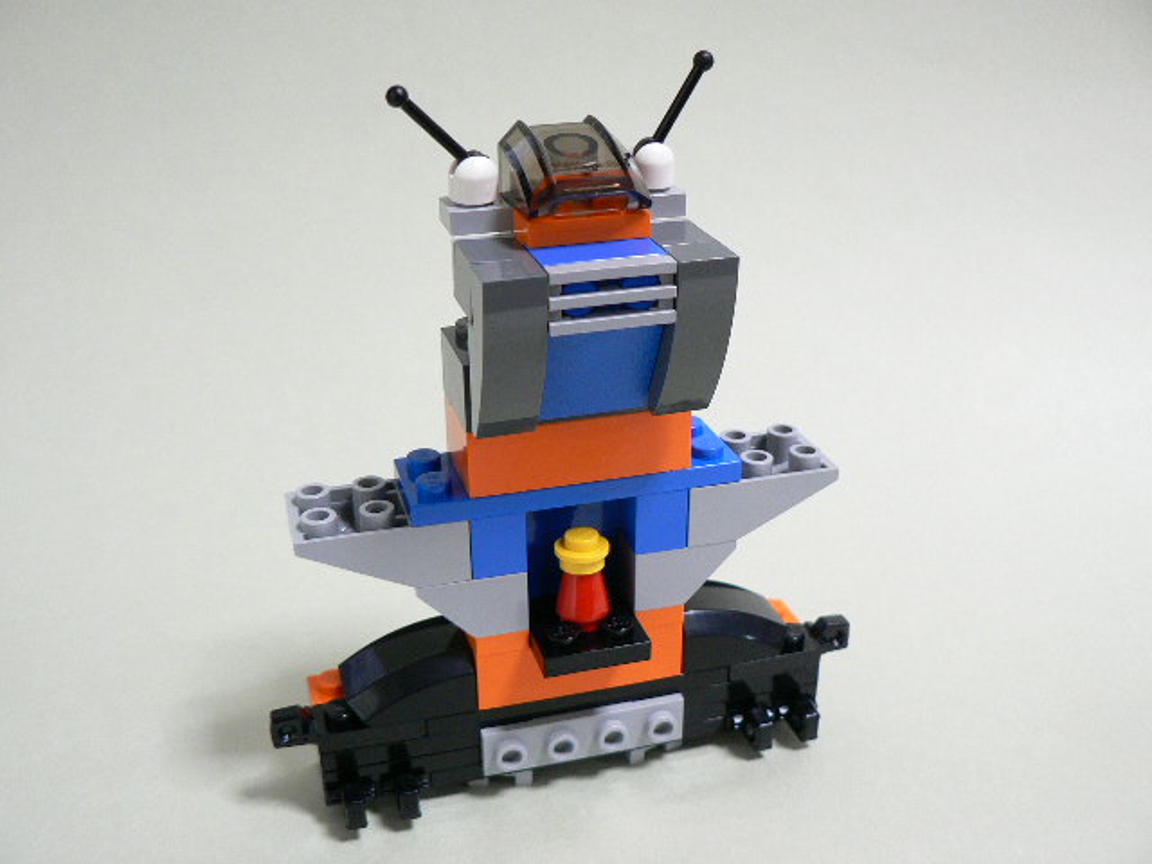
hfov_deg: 51.4
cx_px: 576
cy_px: 432
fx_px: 1198
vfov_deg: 39.7
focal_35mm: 36
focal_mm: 6
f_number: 2.8
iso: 200
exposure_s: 1/15
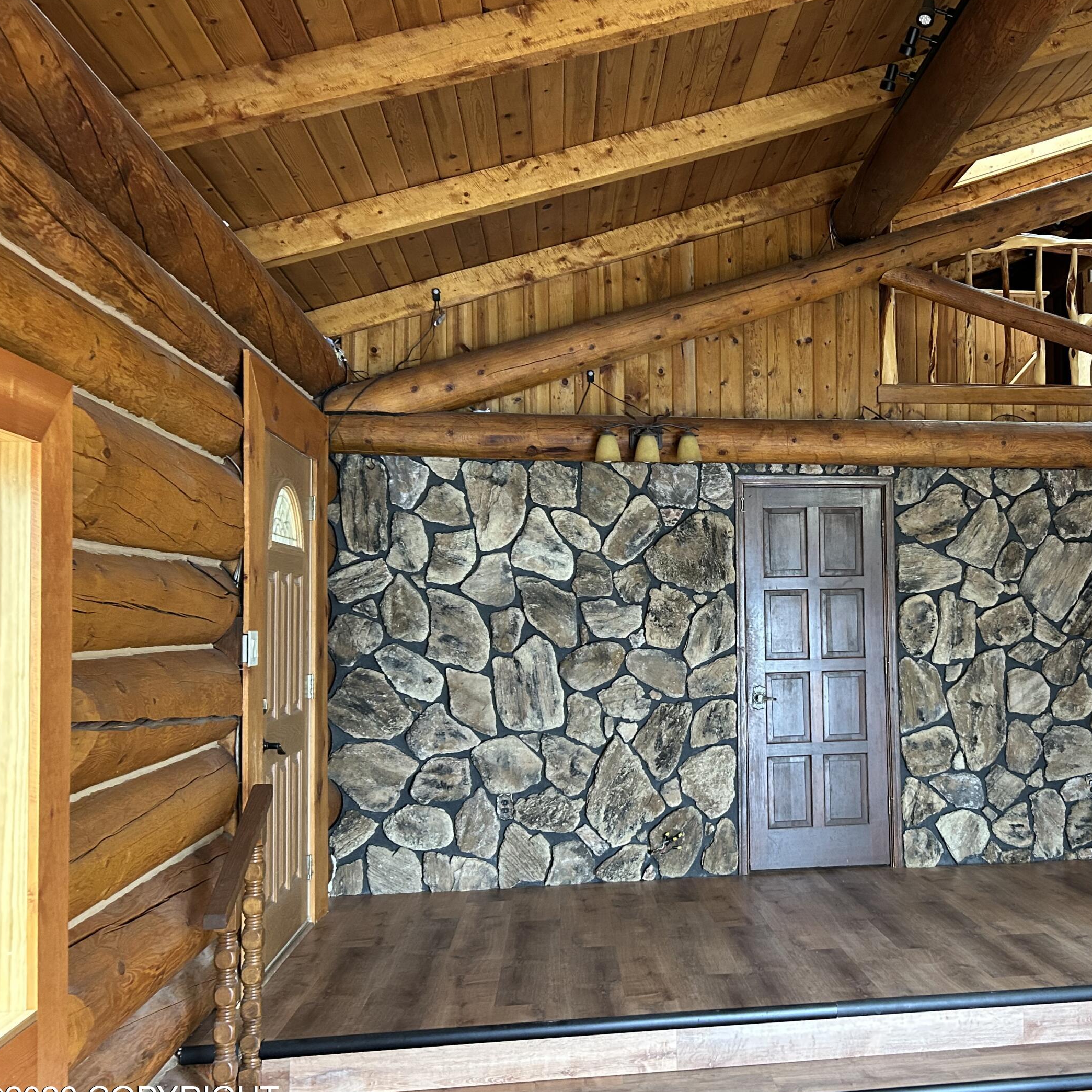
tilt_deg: +3.7
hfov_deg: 48.6
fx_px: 1178
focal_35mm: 33
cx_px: 761
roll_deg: +0.1
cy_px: 565
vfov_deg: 49.7
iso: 400
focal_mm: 5.7
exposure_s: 1/60
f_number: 1.5
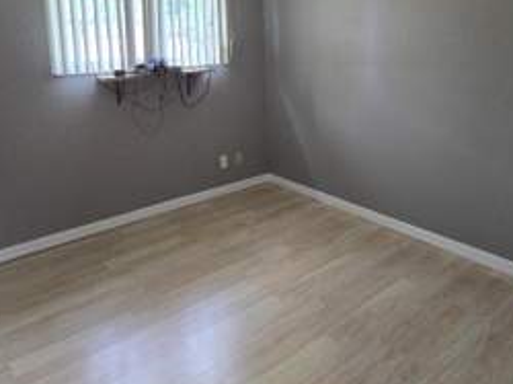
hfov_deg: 69.3
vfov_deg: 51.8
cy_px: 85
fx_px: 370
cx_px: 279
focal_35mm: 25
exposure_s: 1/60
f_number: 2.2
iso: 500
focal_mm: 2.2
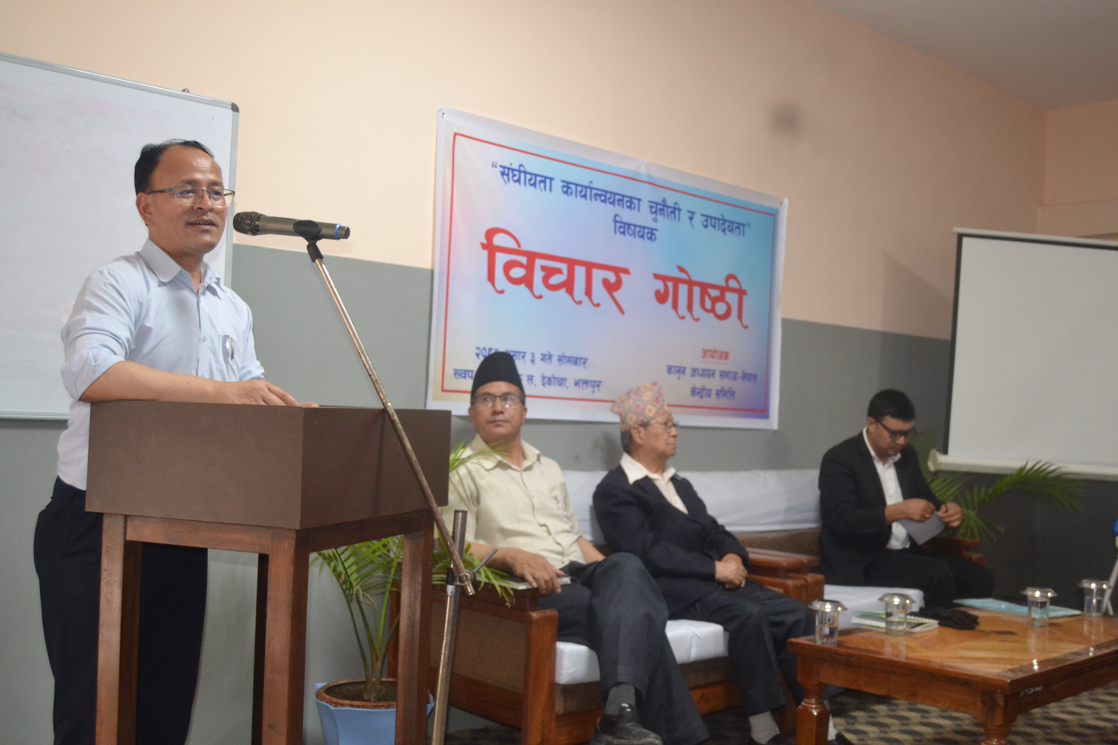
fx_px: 1118
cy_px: 372
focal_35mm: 36
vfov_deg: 36.9
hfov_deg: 53.1
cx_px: 559
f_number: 3.8
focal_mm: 24
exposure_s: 1/60
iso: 1800
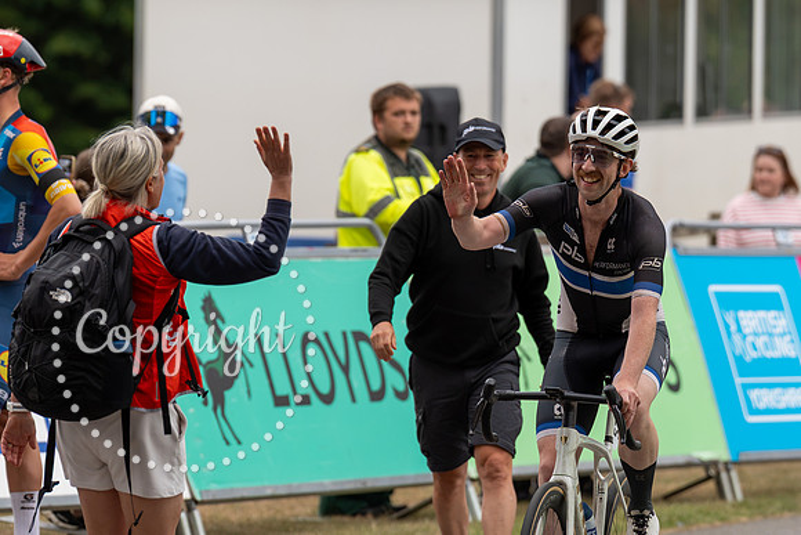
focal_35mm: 372
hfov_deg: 5.5
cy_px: 212
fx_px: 8268
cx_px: 497
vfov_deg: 3.7
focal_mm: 185
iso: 640
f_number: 3.5
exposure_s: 1/1000
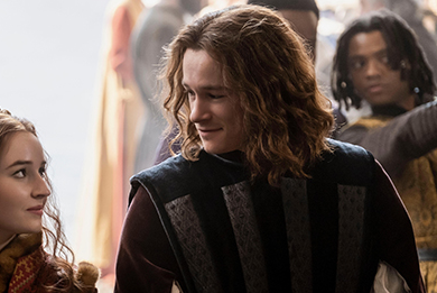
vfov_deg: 6.8
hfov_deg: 10.2
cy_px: 188
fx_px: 2455
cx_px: 139
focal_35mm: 202
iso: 1600
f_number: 2.8
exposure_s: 1/200
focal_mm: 90.6
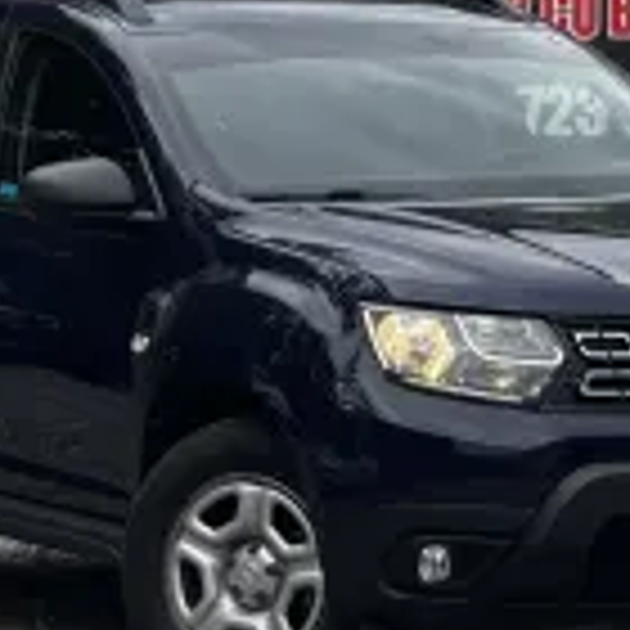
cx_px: 378
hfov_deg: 6.4
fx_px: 5621
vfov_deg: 6.4
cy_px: 216
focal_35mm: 273
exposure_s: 1/423
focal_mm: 15.66
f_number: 2.8
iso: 50
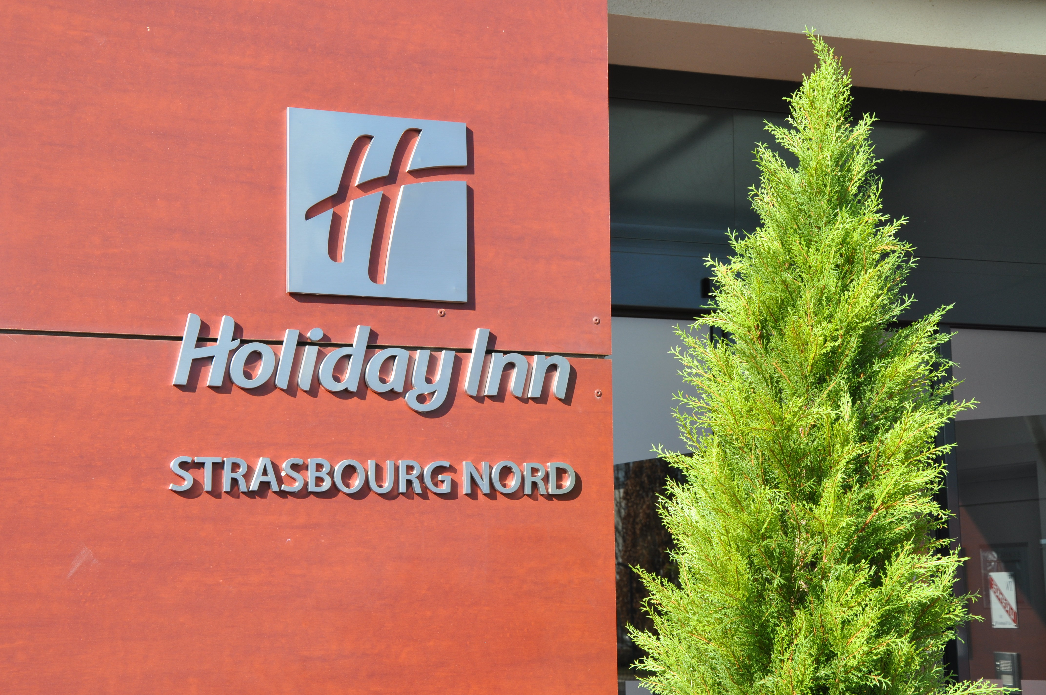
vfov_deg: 21.5
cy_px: 348
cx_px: 523
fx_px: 1828
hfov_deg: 31.9
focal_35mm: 63
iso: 200
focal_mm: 42
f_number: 10
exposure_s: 1/100
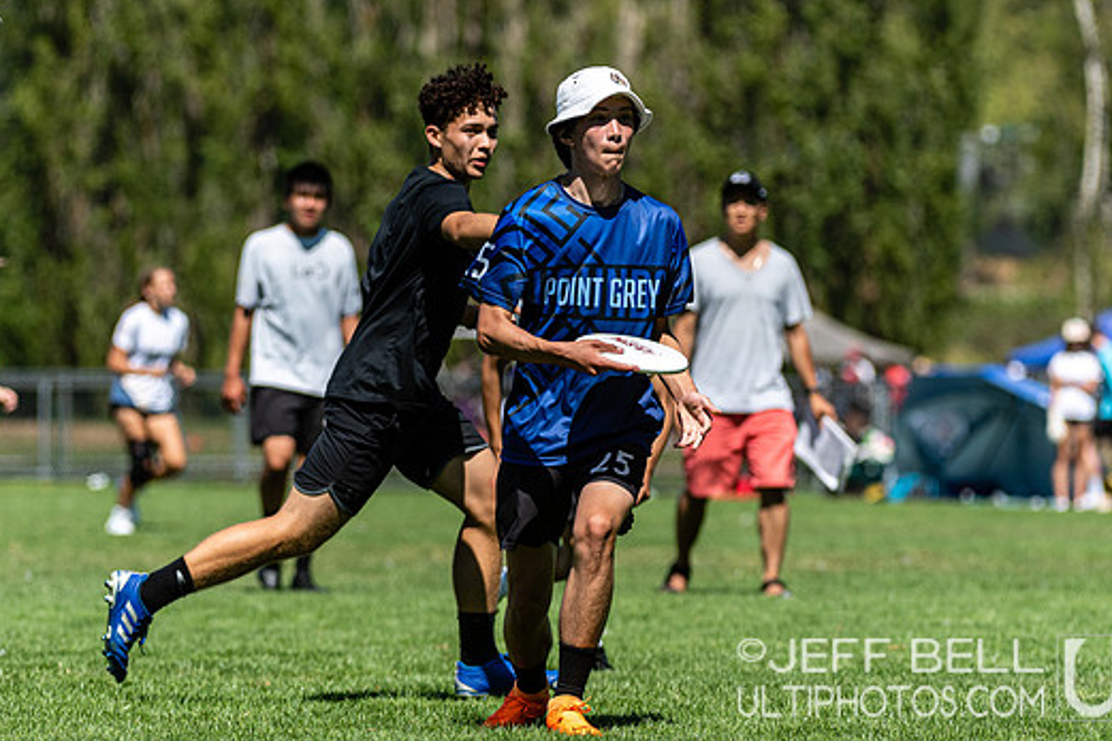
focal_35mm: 351
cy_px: 330
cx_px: 595
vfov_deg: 3.9
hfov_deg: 5.9
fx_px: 10838
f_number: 4
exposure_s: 1/3200
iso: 200
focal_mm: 210
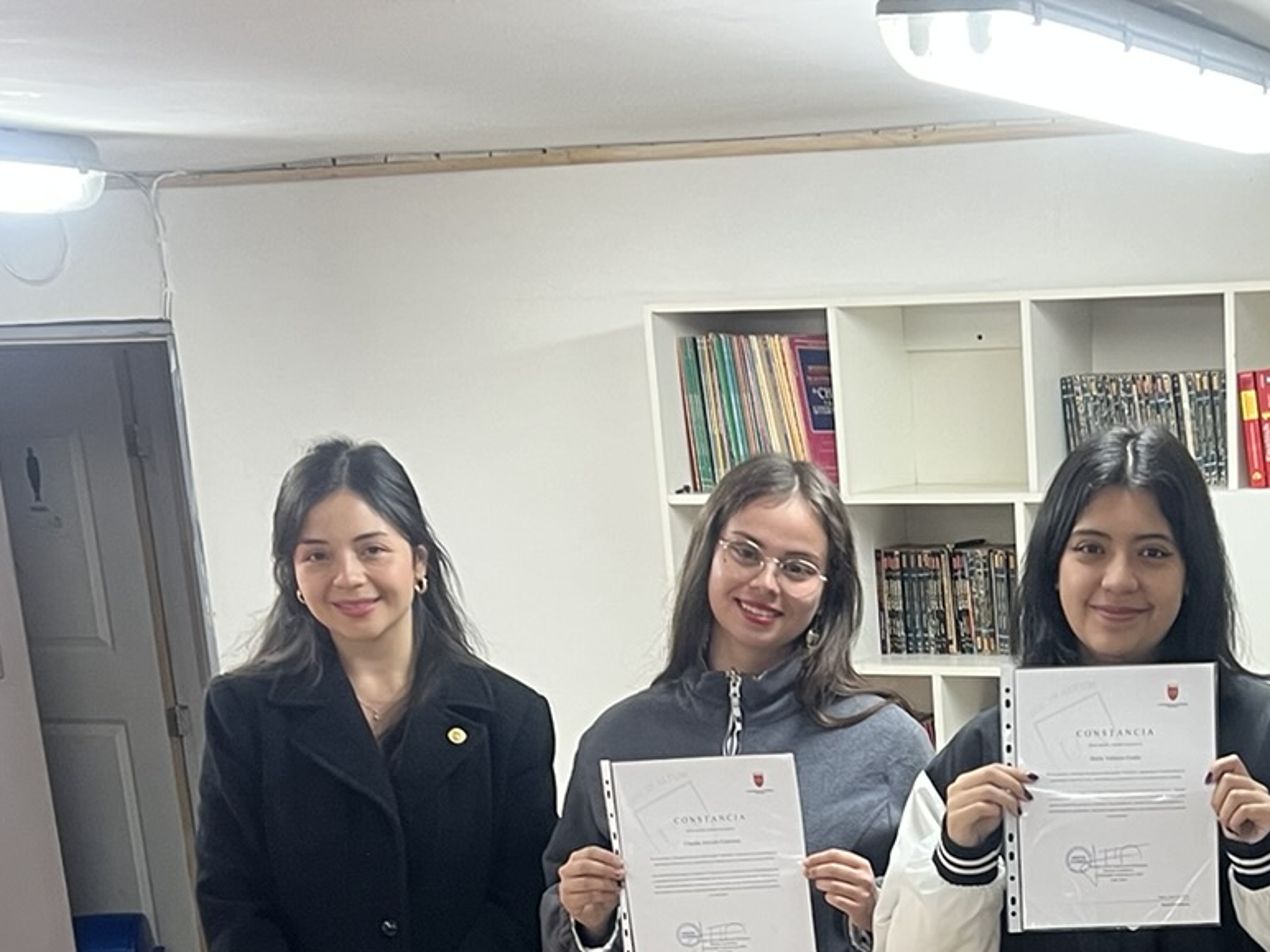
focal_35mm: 69
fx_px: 2531
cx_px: 1124
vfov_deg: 19.9
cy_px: 1171
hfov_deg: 27.2
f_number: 1.5
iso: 125
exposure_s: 1/50
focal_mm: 5.7
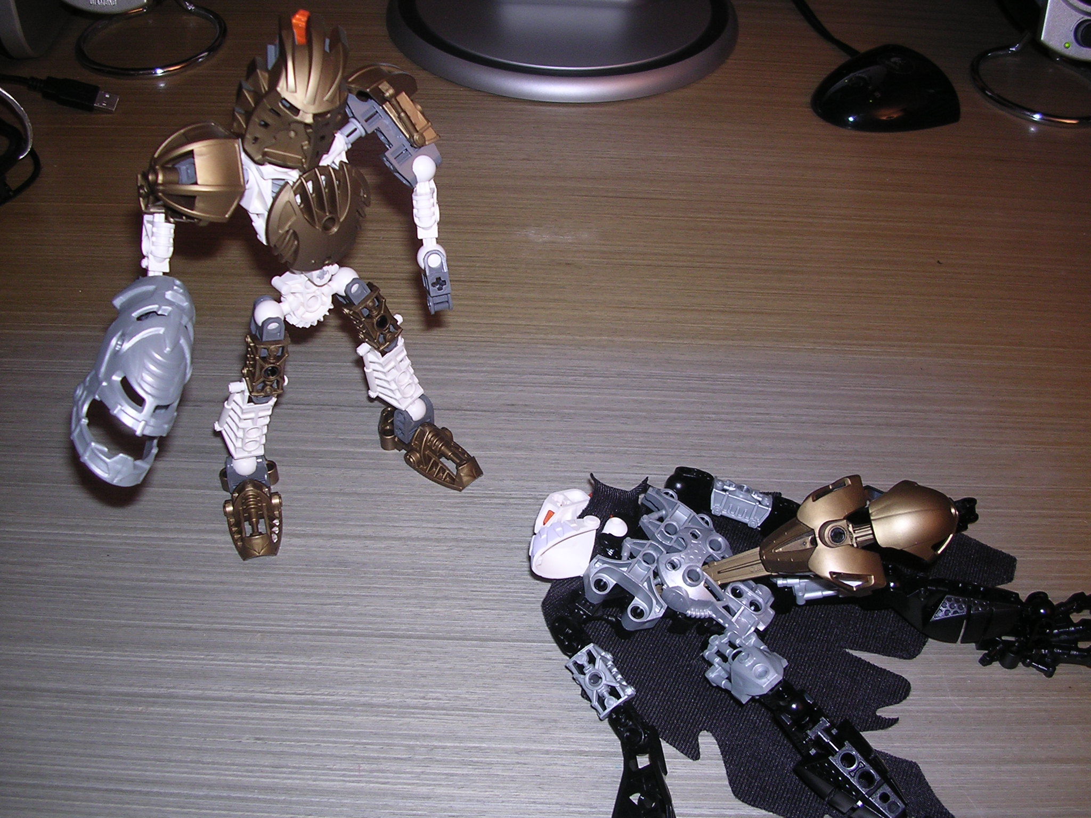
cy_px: 409
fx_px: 1198
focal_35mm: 38
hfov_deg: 49.0
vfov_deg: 37.7
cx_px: 546
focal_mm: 5.8
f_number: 2.8
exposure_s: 1/60.1
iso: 100
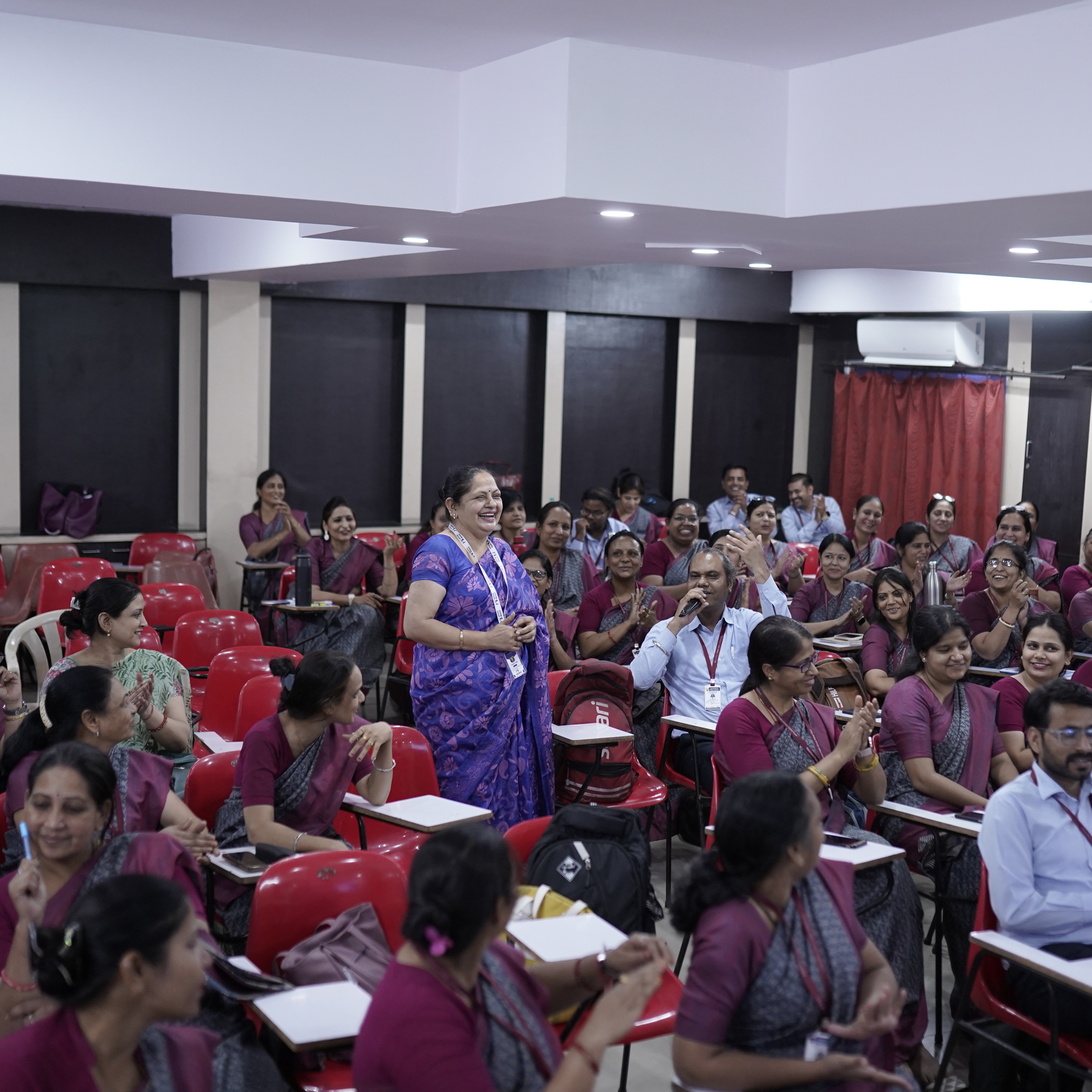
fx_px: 1606
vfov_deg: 37.6
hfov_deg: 37.5
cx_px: 618
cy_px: 548
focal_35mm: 45
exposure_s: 1/320
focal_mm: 35
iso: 1600
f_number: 1.6
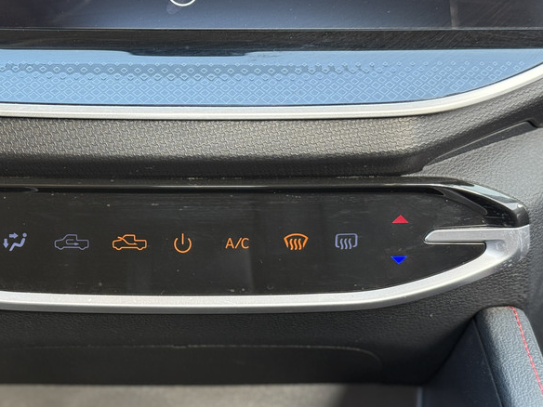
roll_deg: -0.9
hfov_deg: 26.1
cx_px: 162
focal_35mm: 74
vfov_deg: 19.9
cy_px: 249
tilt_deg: -12.5
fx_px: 1161
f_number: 1.78
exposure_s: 1/60
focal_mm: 6.76
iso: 100
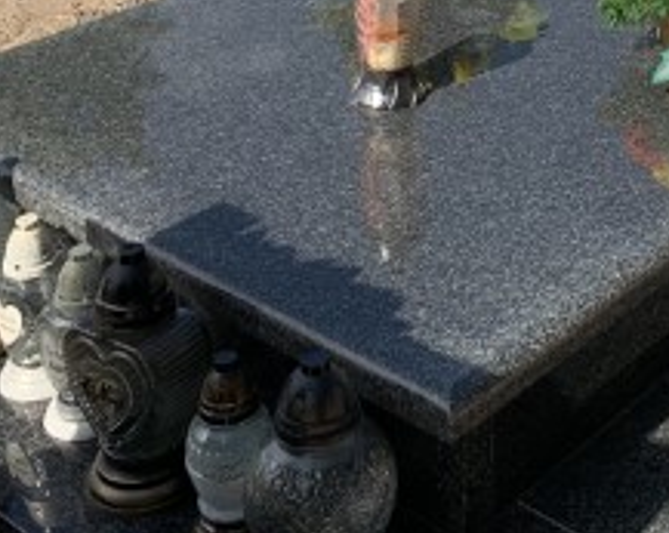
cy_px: -203
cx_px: 635
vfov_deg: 18.6
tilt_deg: -13.8
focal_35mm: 75
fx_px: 1483
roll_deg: -0.5
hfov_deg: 24.5
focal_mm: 4.25
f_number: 1.8
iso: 25
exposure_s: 1/2208
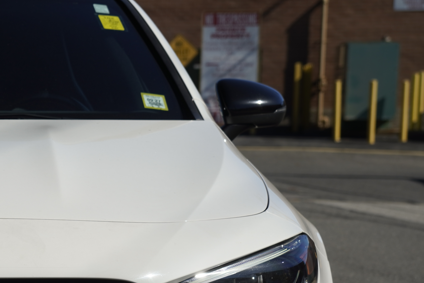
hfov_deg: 10.7
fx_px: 2226
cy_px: 283
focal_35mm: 189
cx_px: -76
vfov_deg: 7.2
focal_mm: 50
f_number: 4.5
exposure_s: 1/200
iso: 100
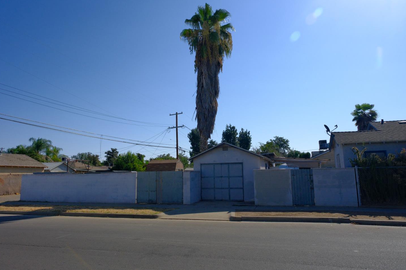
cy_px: 130
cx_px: 203
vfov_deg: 51.3
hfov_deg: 71.5
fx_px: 282
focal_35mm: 25
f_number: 7.1
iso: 640
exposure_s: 1/3200
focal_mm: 16
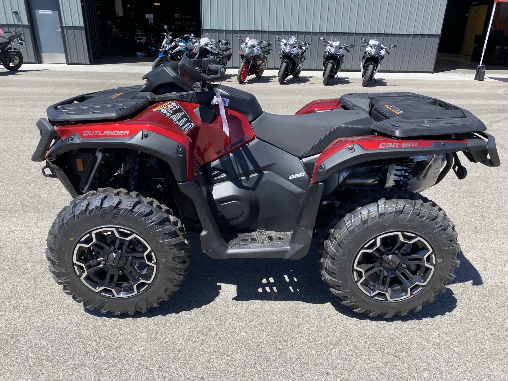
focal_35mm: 26
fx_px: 382
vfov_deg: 53.1
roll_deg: -1.7
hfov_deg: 67.3
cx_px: 254
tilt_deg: -22.9
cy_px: 190
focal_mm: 4.25
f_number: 1.8
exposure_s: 1/1484
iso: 32
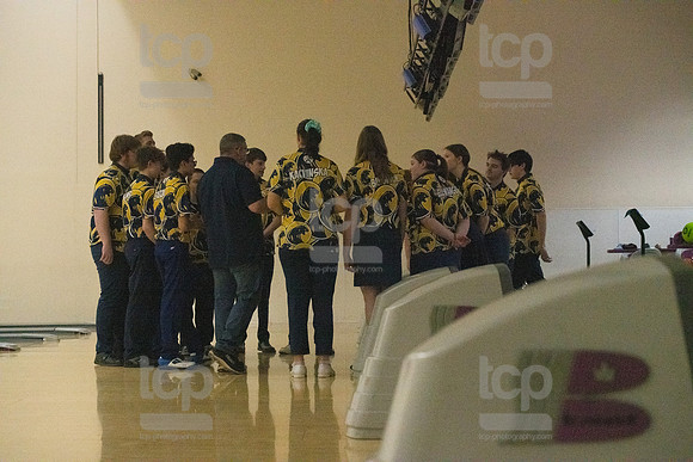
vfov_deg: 19.5
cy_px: 231
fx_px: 1348
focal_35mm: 70
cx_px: 346
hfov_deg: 28.8
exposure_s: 1/1250
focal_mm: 70
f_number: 4.5
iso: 10000
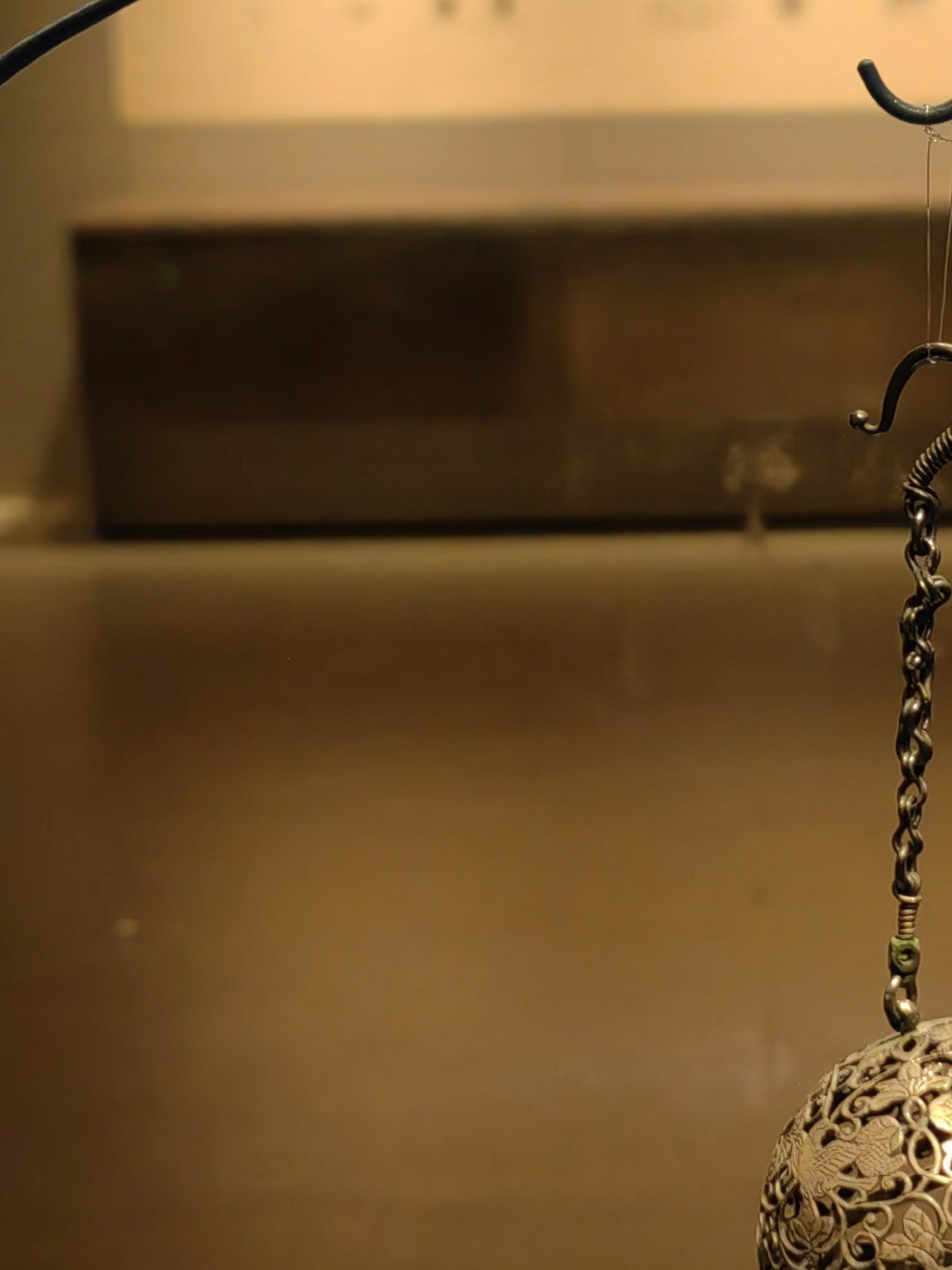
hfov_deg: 14.0
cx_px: 770
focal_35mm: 105
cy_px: 931
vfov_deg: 18.6
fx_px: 3852
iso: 800
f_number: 1.8
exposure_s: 1/33.3
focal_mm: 5.54
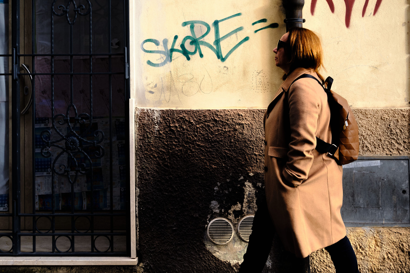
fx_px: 467
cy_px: 136
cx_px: 205
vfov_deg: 32.6
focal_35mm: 41
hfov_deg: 47.4
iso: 2500
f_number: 5
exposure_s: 1/500
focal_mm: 27
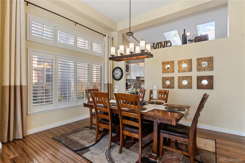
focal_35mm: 18
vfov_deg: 68.7
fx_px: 119
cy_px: 82
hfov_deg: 91.5
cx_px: 122
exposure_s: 1/15
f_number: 8
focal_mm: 11.7
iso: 250
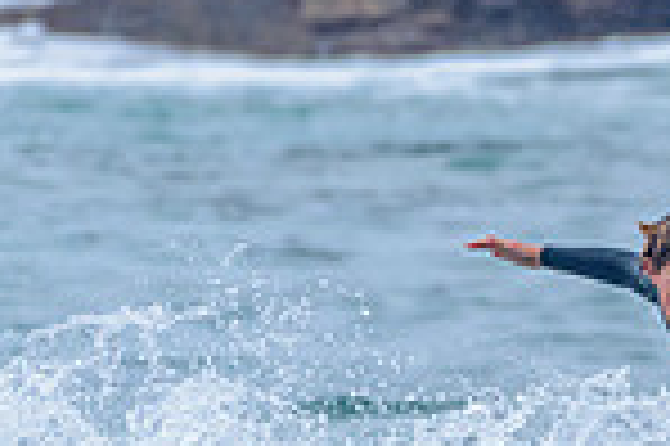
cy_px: 514
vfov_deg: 0.6
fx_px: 45398
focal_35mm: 2442
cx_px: 875
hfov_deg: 0.8
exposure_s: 1/2000
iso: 560
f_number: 5.6
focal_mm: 500
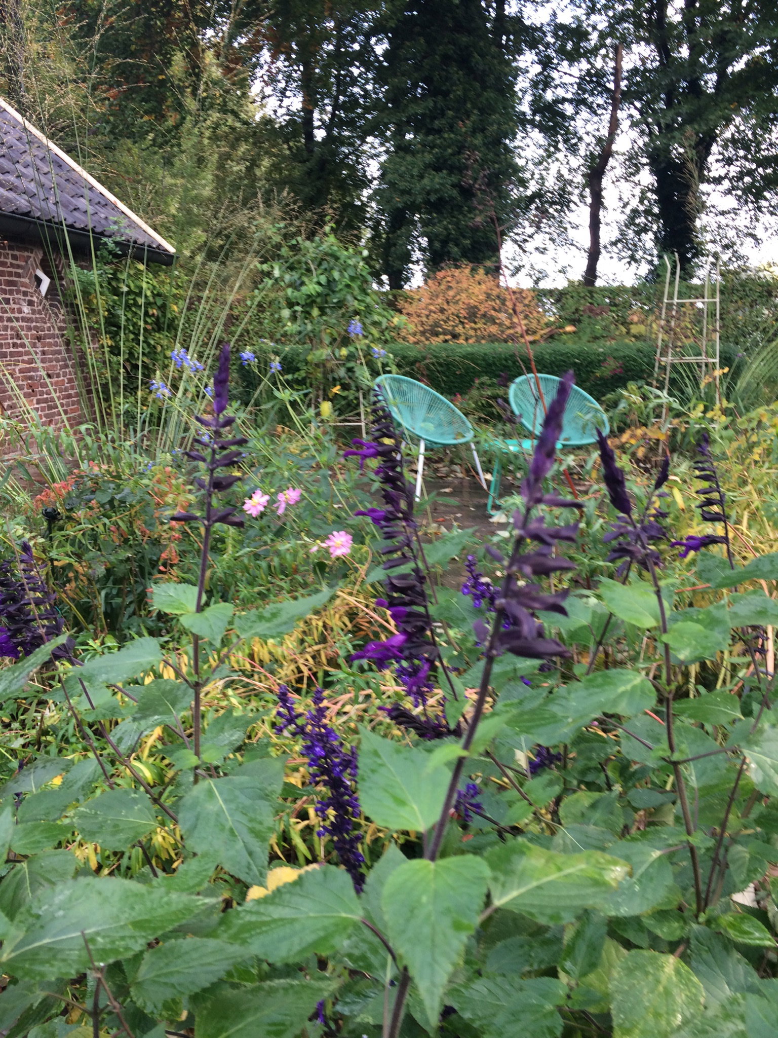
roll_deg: +2.7
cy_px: 519
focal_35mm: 29
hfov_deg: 48.2
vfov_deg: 61.7
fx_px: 869
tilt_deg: -9.5
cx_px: 389
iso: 40
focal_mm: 4.15
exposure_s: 1/100
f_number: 2.2
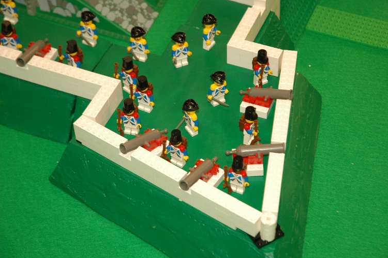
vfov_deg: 12.2
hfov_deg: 18.3
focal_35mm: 112
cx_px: 206
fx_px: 1206
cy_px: 129
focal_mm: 70
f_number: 4.5
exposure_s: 1/60
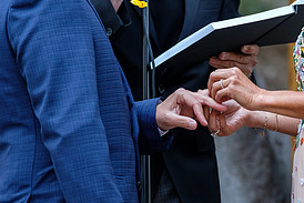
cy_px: 130
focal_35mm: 444
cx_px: 214
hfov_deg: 4.6
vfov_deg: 3.1
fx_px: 3751
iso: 640
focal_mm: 140
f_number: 3.2
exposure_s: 1/70
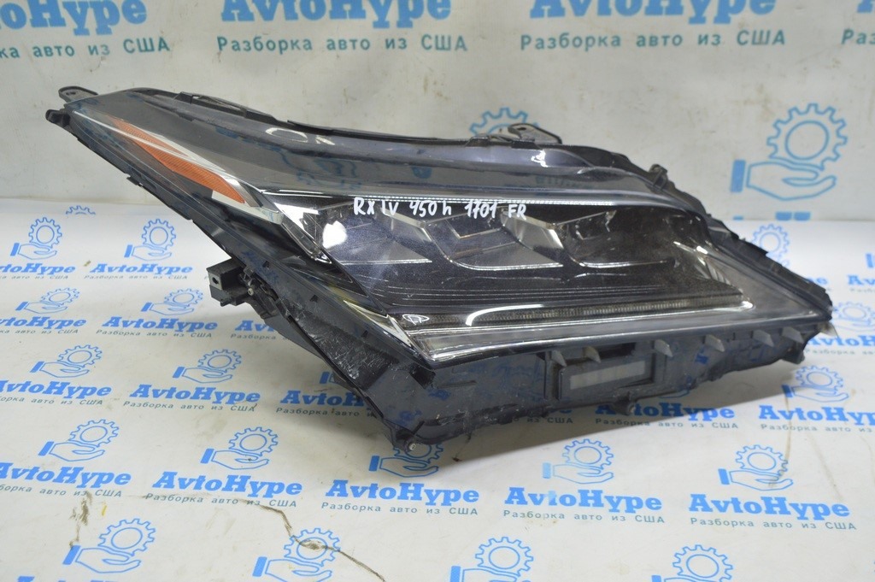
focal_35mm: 39
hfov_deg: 49.6
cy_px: 291
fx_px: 947
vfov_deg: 34.2
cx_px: 438
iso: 400
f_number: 5.6
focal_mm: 26
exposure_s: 1/20
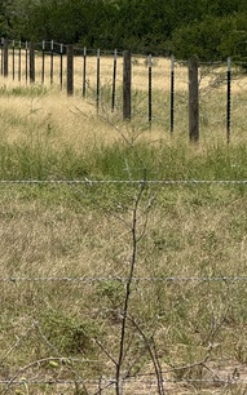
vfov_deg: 7.9
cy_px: 105
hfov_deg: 4.9
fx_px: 2868
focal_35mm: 266
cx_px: 222
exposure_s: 1/2024
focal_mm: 15.66
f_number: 2.8
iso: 50
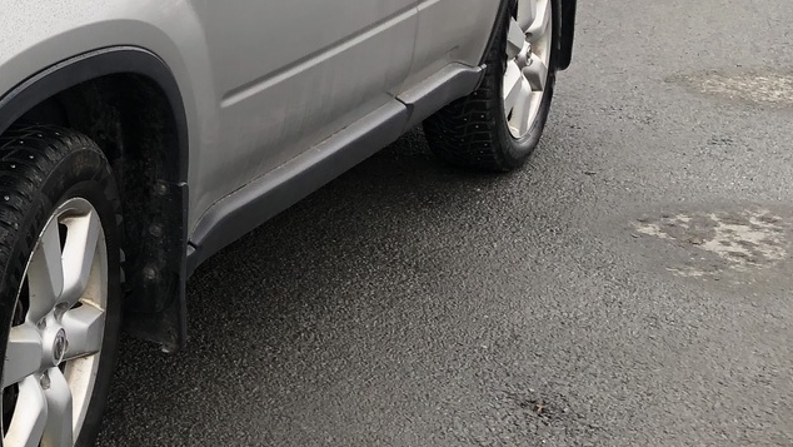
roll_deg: -0.2
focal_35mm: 77
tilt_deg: -12.4
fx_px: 1620
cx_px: -206
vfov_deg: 15.5
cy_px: 20
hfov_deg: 24.4
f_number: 1.8
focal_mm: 3.99
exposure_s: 1/130
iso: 20
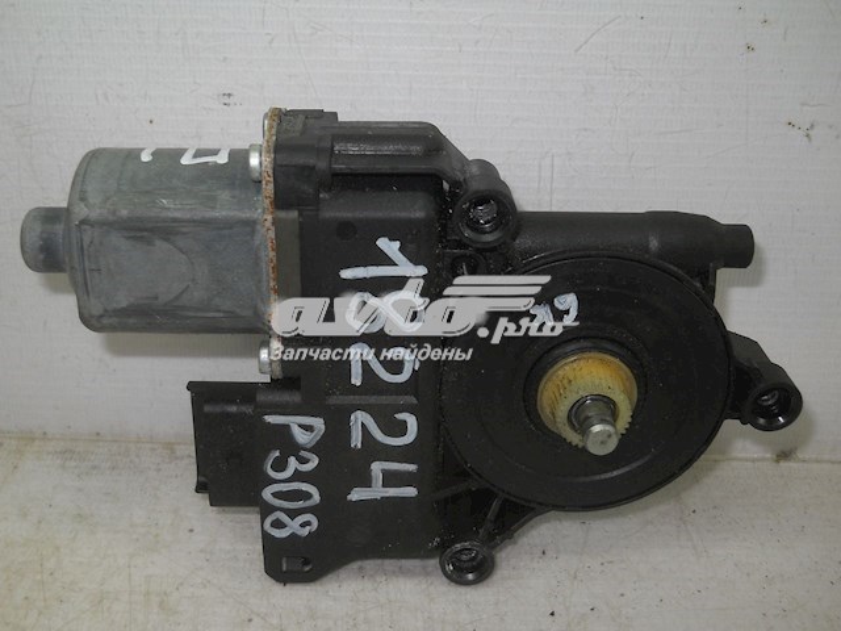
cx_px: 420
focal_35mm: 41
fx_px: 996
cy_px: 316
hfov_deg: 45.8
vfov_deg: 35.1
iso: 80
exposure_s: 1/30
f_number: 5.5
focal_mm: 6.72
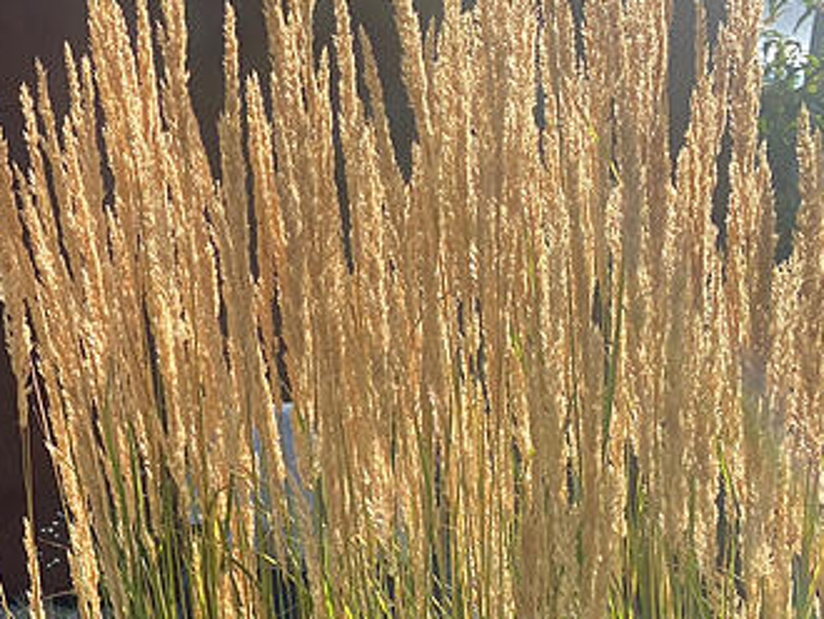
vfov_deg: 23.2
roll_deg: +1.4
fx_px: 1501
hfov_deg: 27.2
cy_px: 404
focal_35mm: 63
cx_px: -157
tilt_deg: +5.4
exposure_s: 1/1182
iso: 32
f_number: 1.8
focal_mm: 4.25
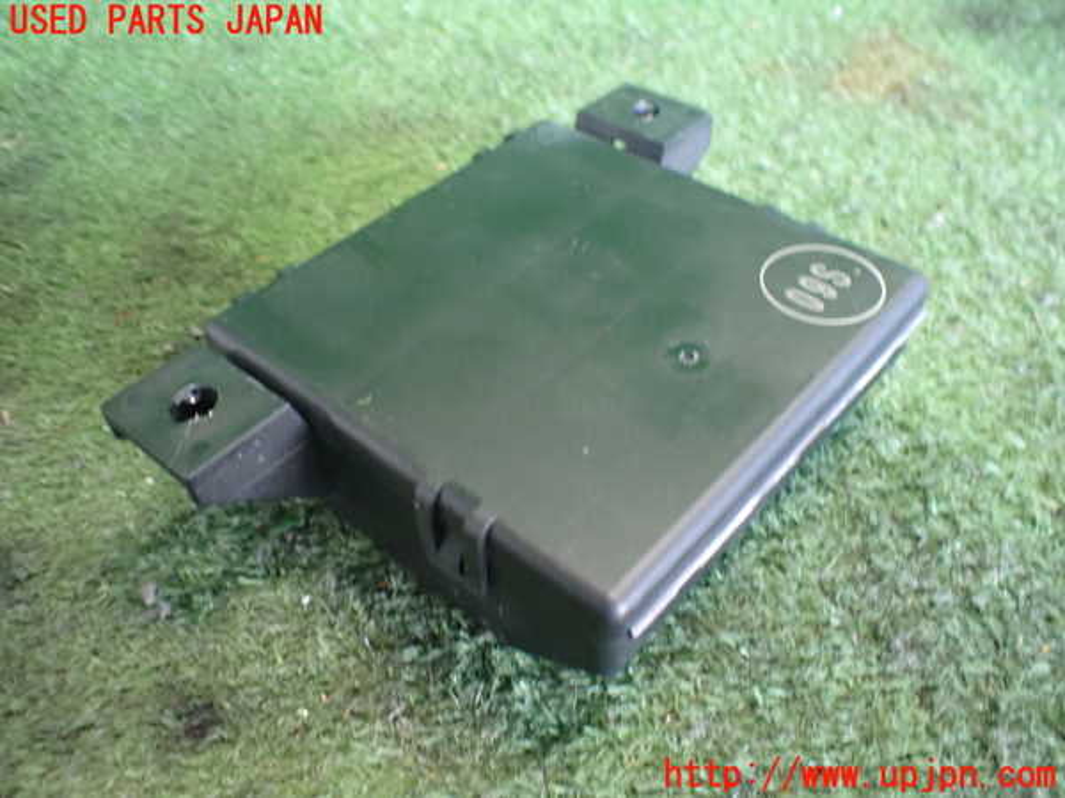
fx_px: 923
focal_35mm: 30
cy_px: 399
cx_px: 532
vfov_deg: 46.8
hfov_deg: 60.0
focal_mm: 5.4
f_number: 2.3
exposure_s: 1/40
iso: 800
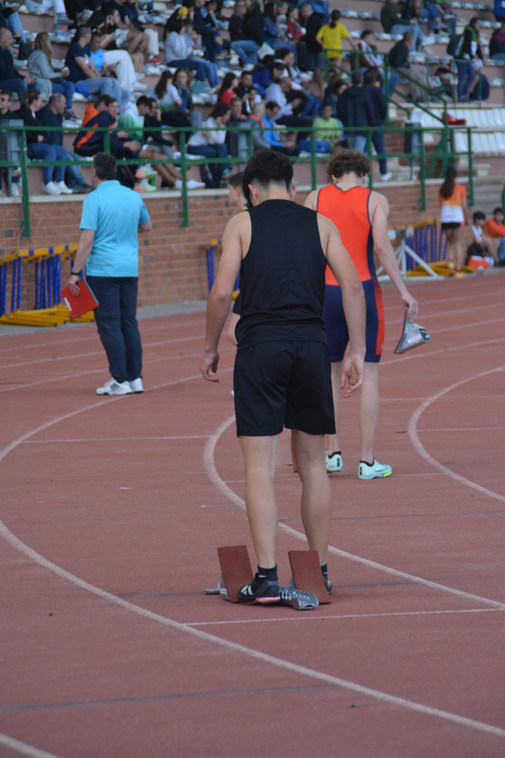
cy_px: 379
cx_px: 252
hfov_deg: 6.1
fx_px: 4735
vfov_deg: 9.1
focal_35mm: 225
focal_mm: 150
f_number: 6.3
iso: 1000
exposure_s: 1/500
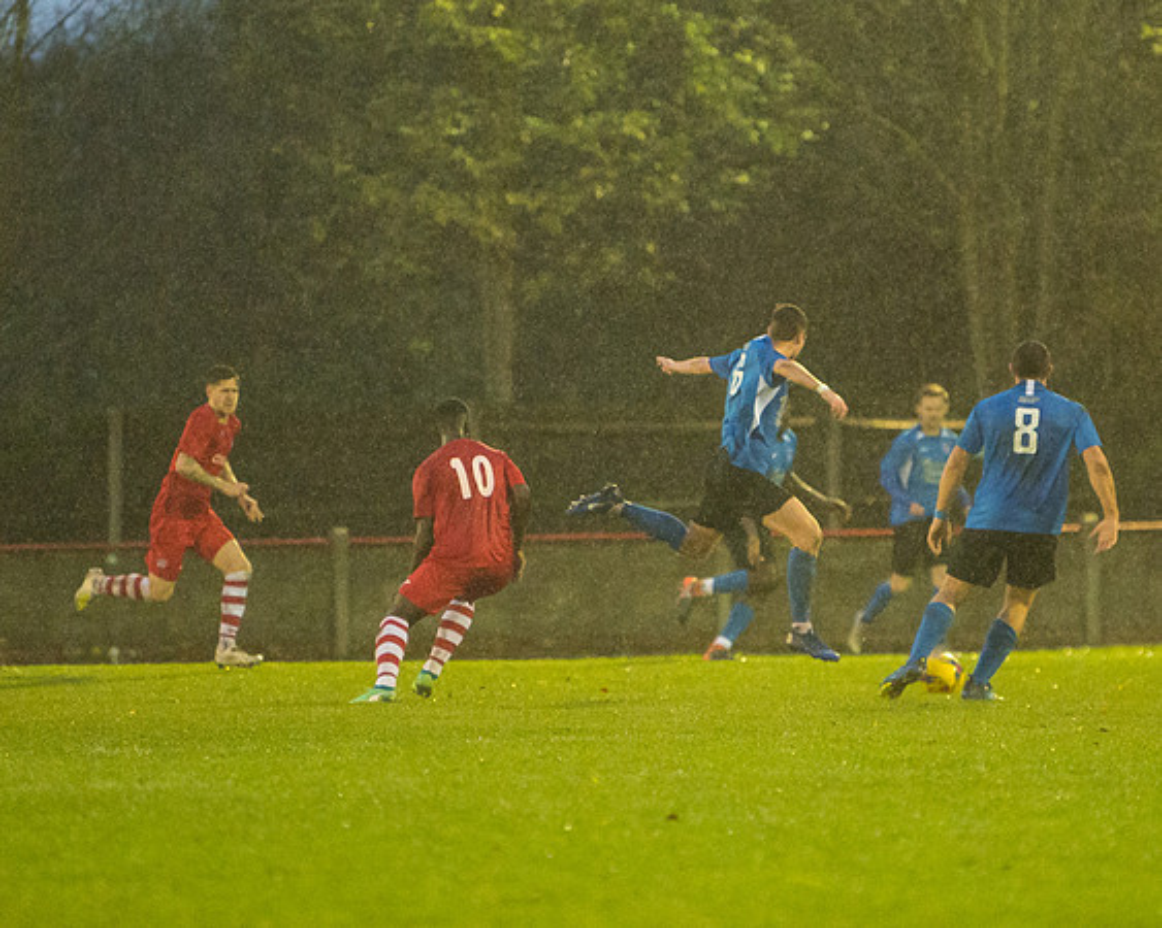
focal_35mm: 440
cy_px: 513
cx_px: 672
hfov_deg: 4.4
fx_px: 15142
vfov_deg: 3.5
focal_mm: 200
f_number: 2.8
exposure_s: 1/1000
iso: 5000
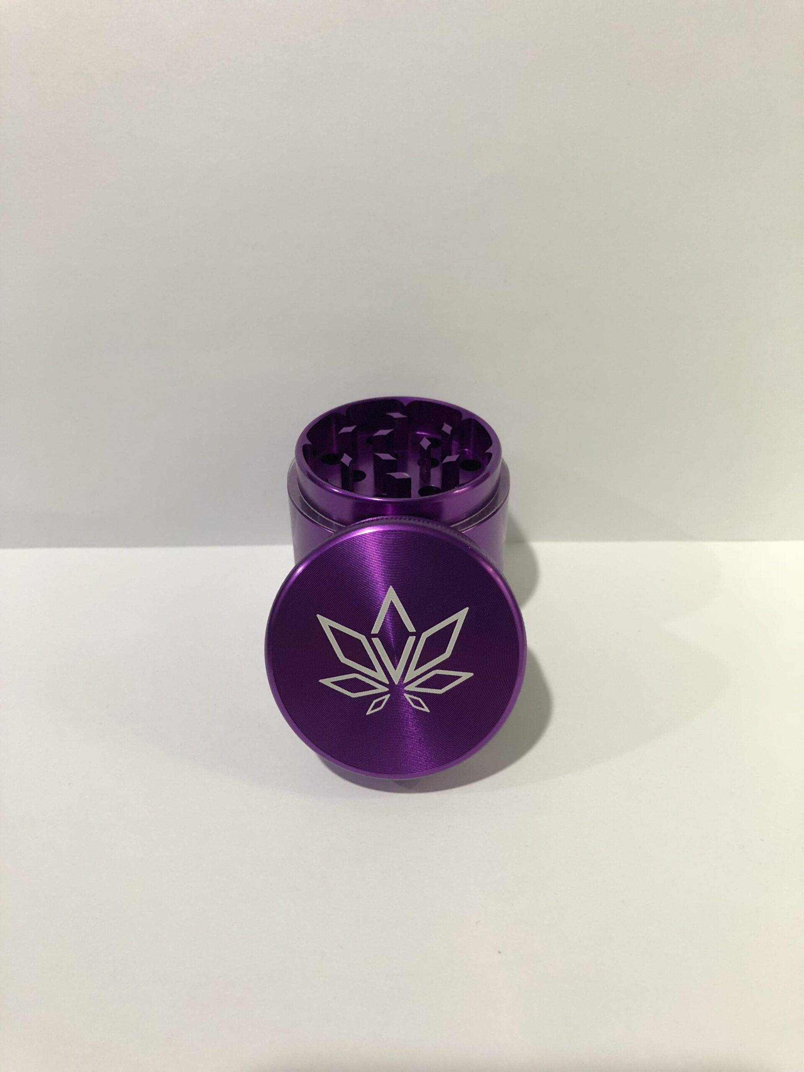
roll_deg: +0.3
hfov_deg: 49.7
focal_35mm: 28
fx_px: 867
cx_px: 402
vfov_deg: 63.4
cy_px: 536
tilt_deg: -34.7
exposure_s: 1/15
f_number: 1.8
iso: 64
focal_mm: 3.99
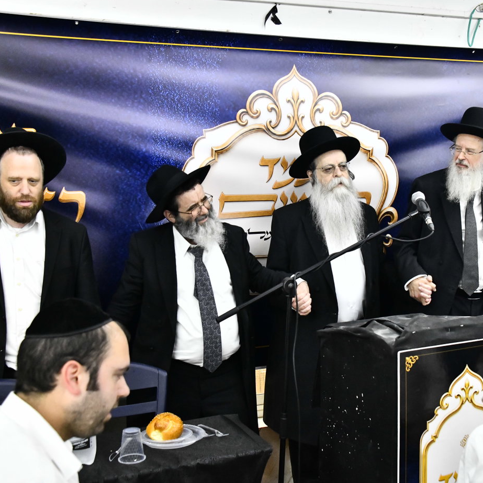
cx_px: 315
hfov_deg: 34.4
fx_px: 774
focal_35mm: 49
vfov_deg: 34.7
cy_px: 241
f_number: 5.6
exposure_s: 1/200
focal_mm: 38
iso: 4000
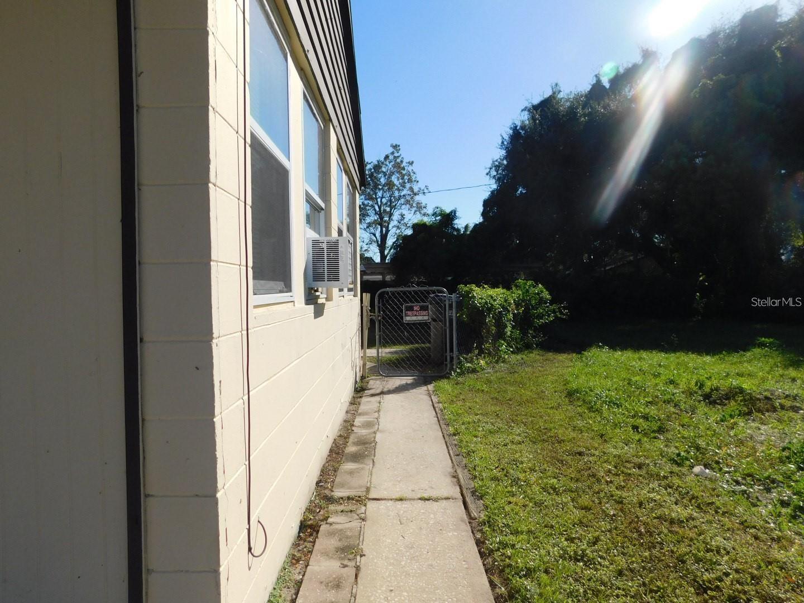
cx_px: 402
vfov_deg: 58.9
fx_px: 534
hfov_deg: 73.9
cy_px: 302
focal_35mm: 23
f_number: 6
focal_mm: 4
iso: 125
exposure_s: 1/500
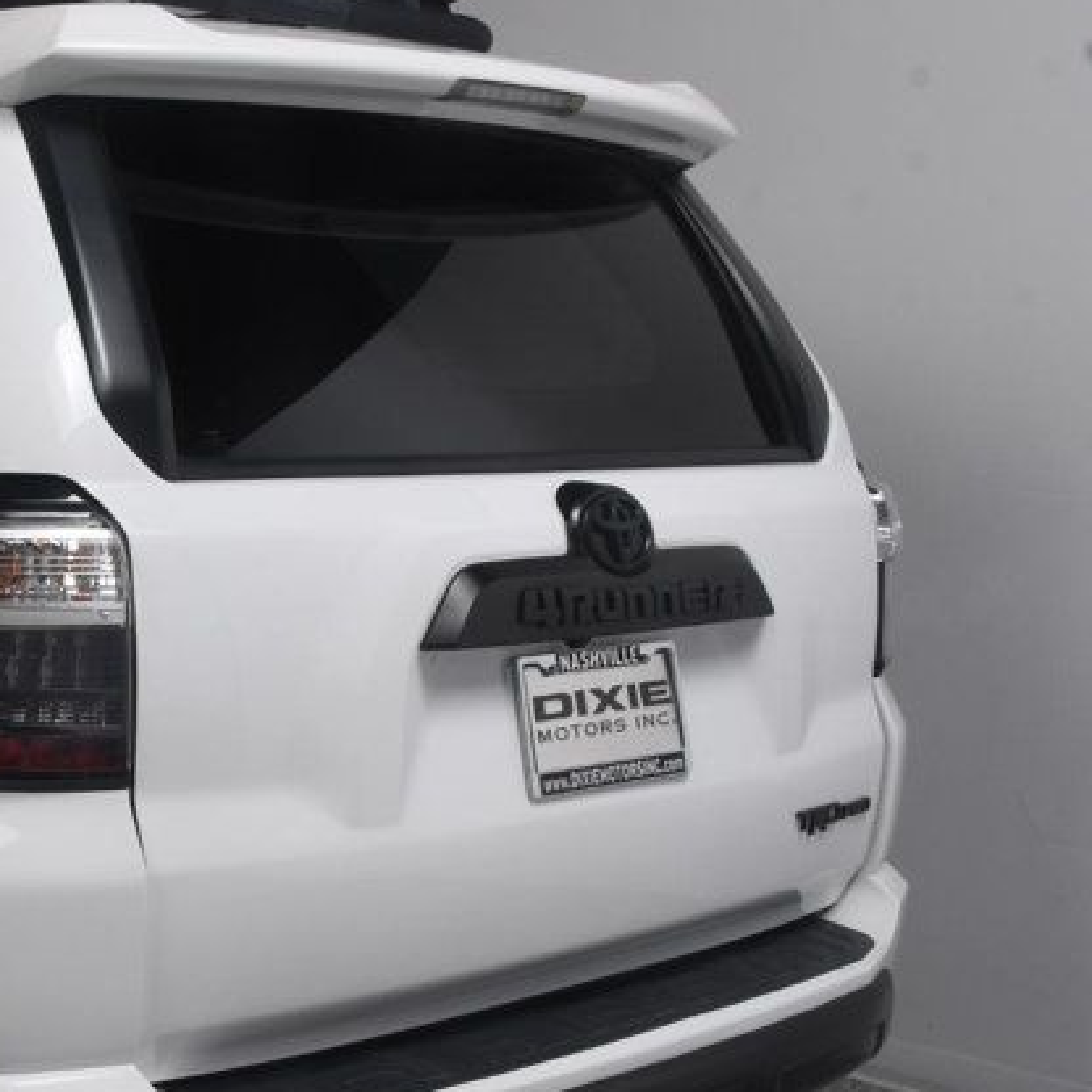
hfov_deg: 23.3
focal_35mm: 69
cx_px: -147
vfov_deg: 24.9
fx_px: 2463
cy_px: 714
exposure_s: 1/160
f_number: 13
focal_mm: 22
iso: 100
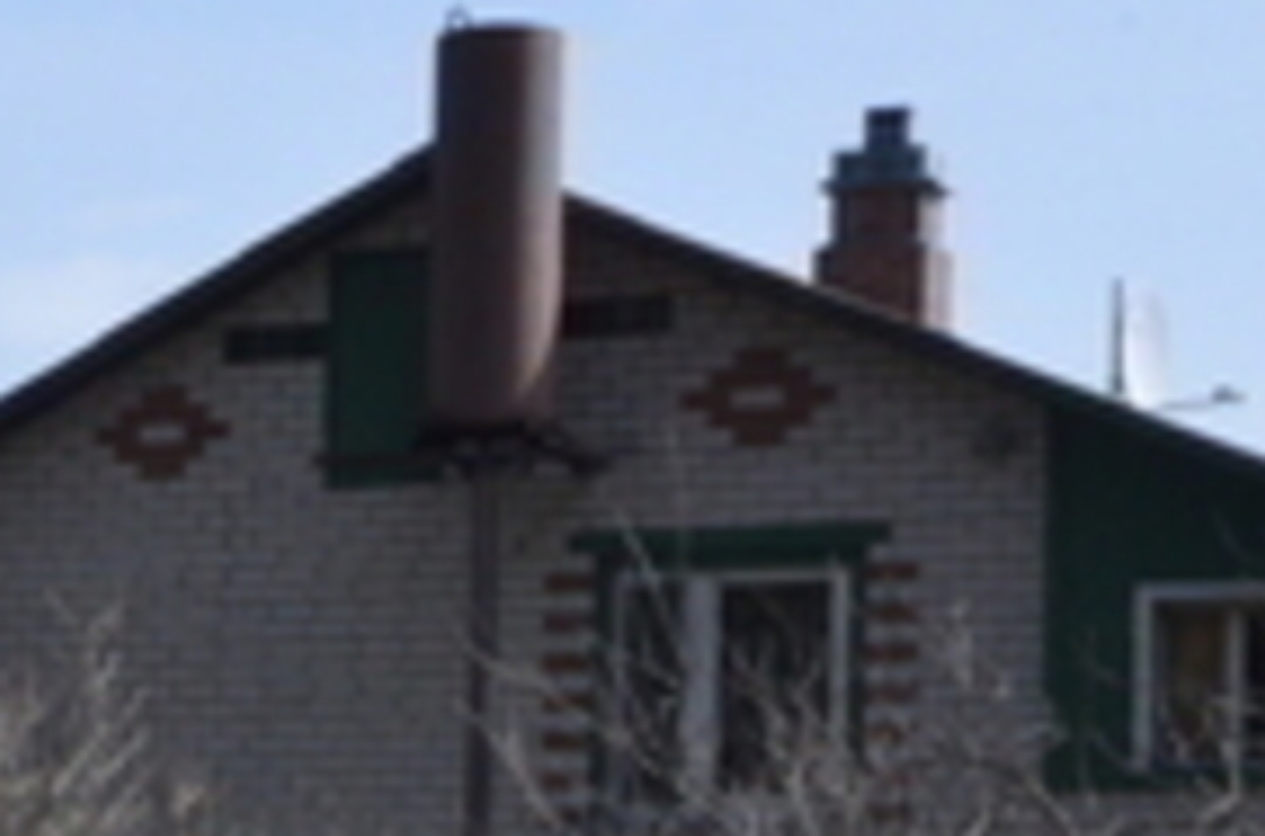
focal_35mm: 127
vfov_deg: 10.6
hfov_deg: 15.0
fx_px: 4451
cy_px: 977
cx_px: -634
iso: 1250
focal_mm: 24
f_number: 22
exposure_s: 1/320
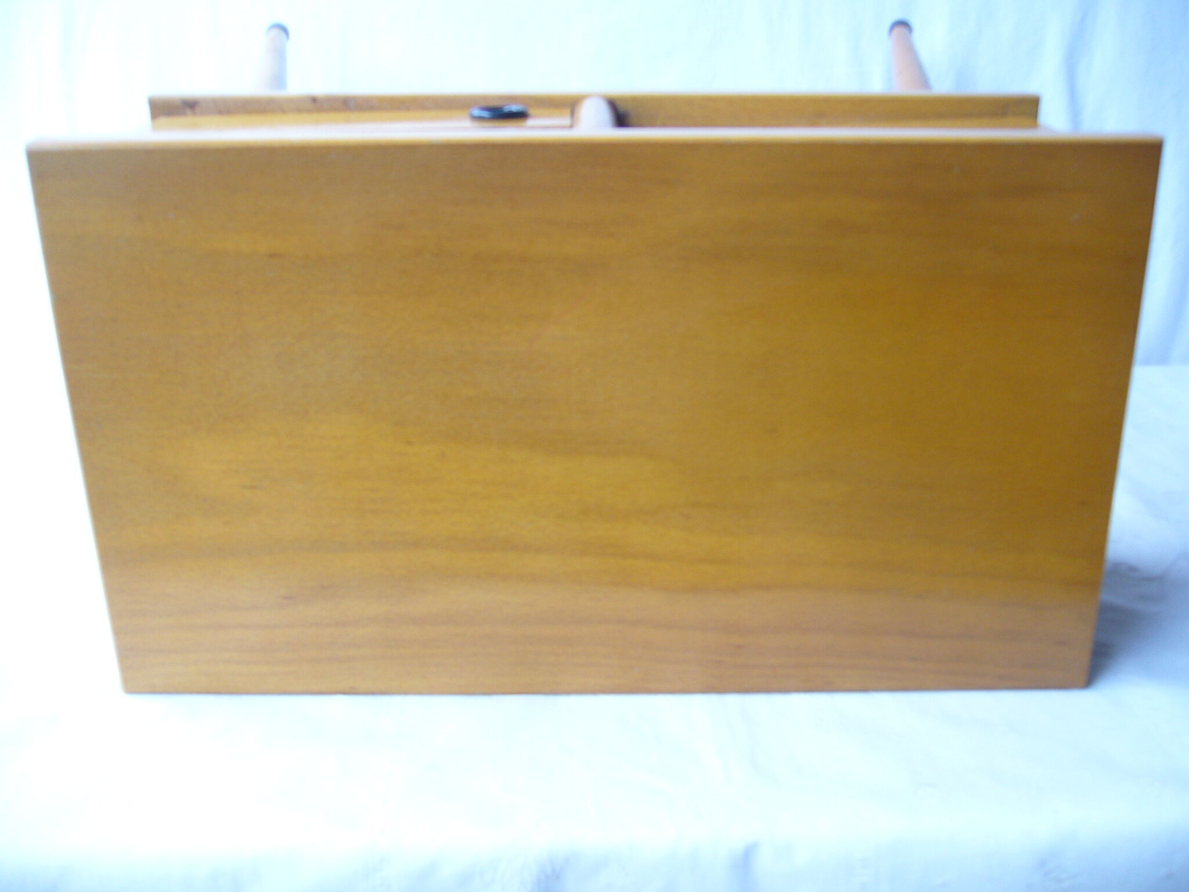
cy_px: 446
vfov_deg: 40.7
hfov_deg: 52.6
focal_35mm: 35
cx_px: 594
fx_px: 1202
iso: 80
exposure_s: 1/15
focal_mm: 5.8
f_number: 2.8
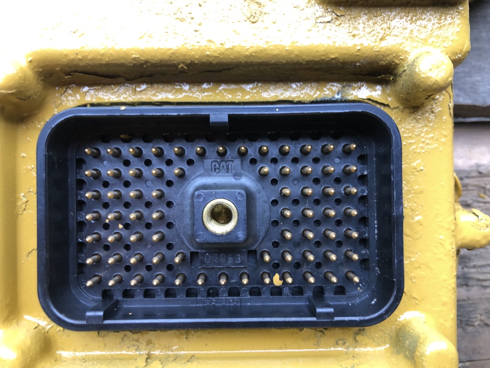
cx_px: 245
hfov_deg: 63.4
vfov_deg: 49.7
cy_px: 184
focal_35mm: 28
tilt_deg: -87.7
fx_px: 396
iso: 40
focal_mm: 4
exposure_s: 1/20
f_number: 1.8
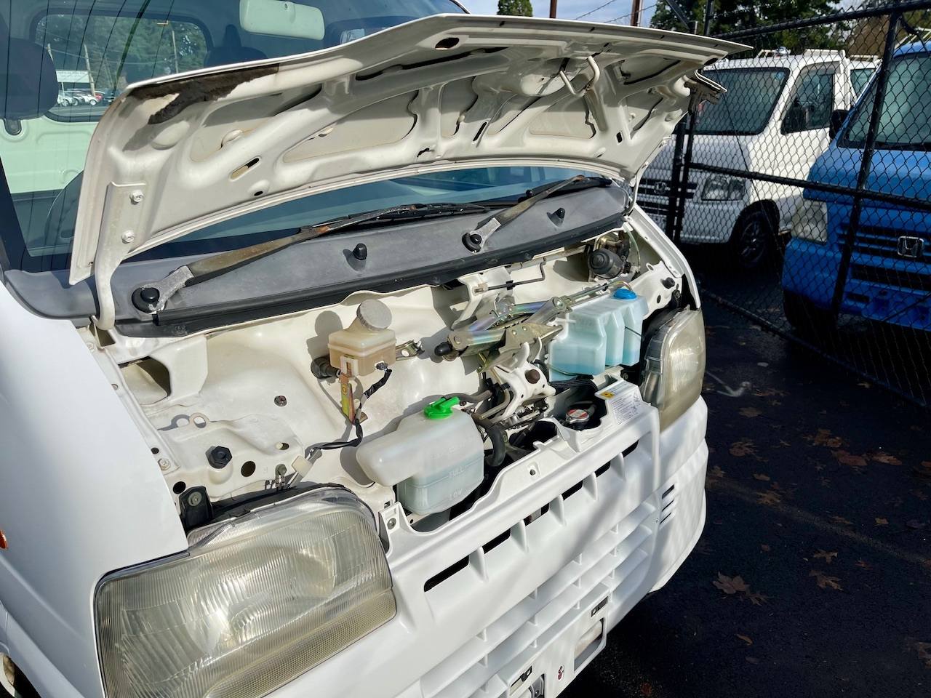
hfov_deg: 69.4
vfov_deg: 54.9
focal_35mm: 25
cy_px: 349
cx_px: 466
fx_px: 672
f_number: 1.6
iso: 32
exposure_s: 1/4525
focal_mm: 5.1
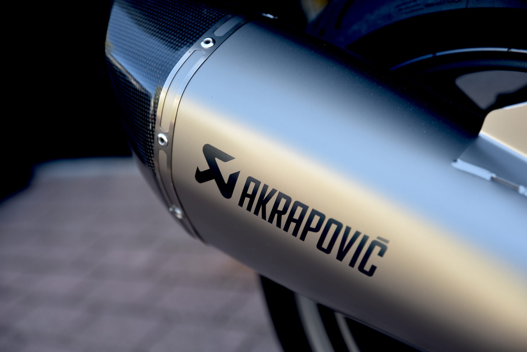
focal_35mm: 70
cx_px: 264
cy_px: 176
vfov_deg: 19.5
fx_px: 1025
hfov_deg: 28.8
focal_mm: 70
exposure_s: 1/60
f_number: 3.5
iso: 100
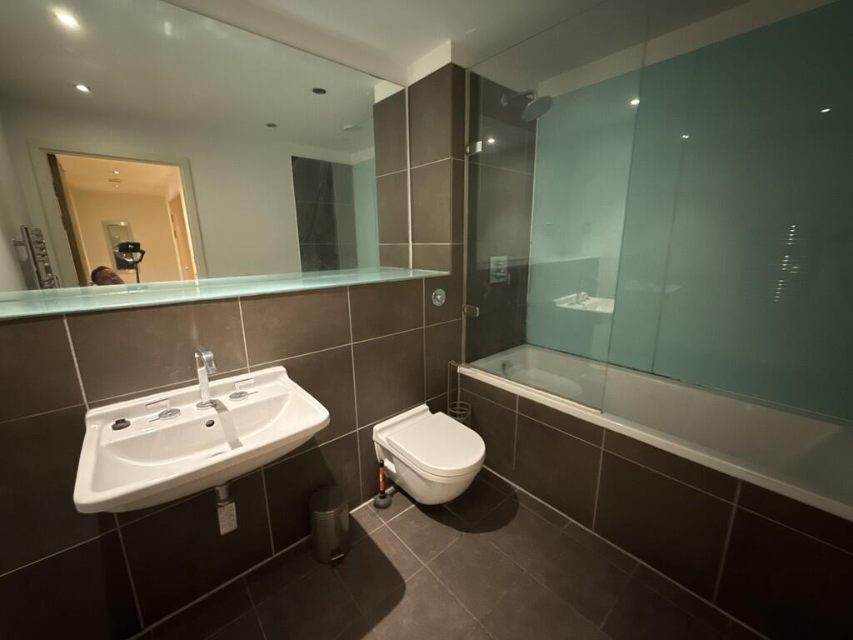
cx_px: 426
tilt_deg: -13.0
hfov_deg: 102.1
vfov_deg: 85.7
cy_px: 320
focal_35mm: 14
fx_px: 345
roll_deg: -1.1
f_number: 2.2
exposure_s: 1/33
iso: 1250
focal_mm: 2.22
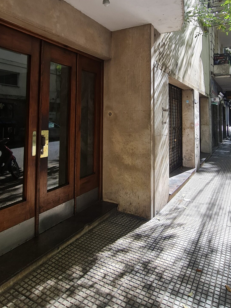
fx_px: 205
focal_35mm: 23
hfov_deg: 58.7
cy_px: 107
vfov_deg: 72.1
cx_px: 128
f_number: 2.2
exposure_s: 1/369
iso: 64
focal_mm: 2.2
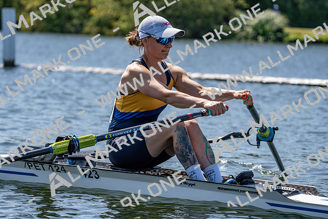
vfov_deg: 6.9
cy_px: 110
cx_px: 164
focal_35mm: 200
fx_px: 1823
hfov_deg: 10.3
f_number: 5.6
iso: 250
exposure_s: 1/2000
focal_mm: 200
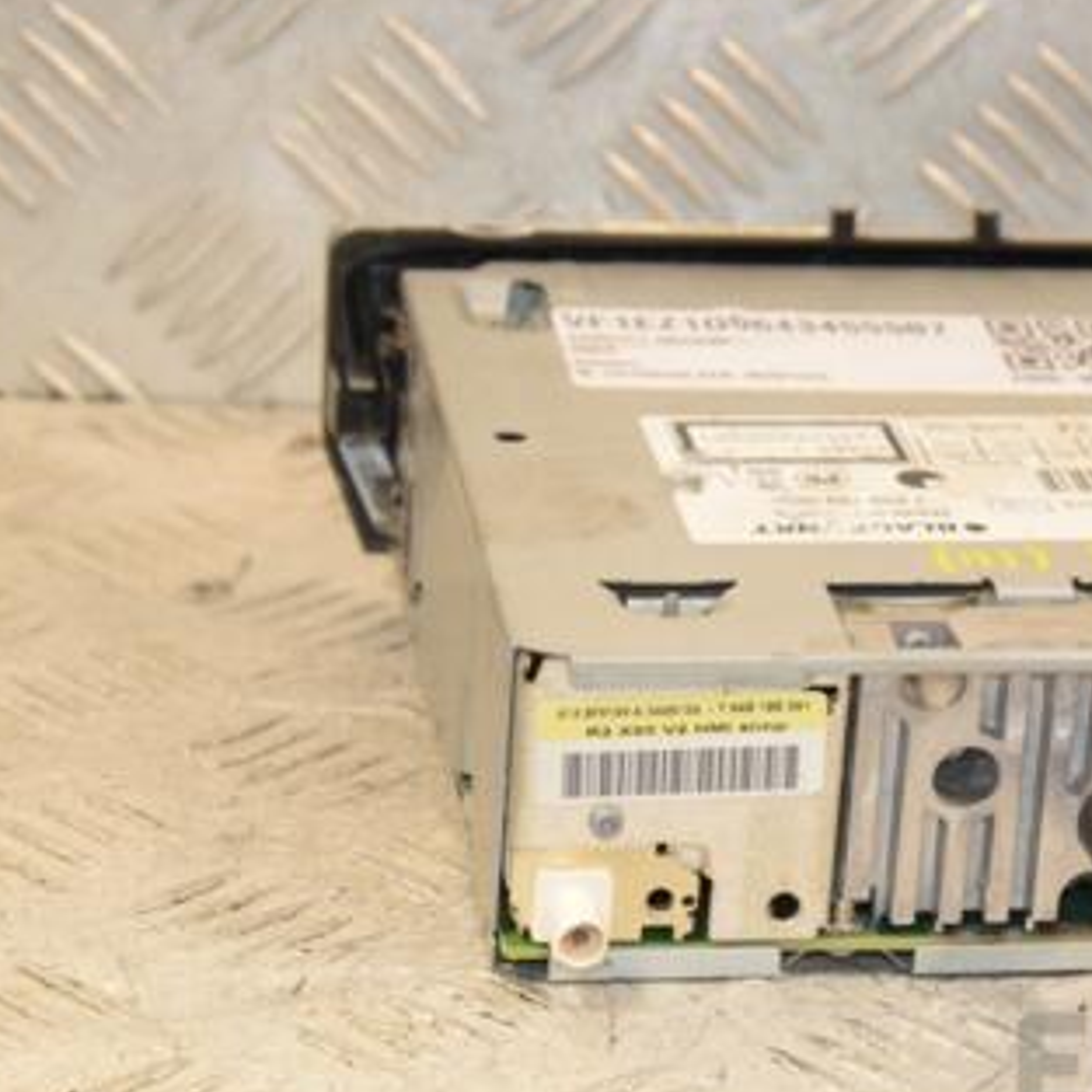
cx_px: 952
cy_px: 600
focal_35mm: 127
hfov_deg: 13.6
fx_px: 4533
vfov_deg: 13.7
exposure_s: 1/200
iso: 1600
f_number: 7.1
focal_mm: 52
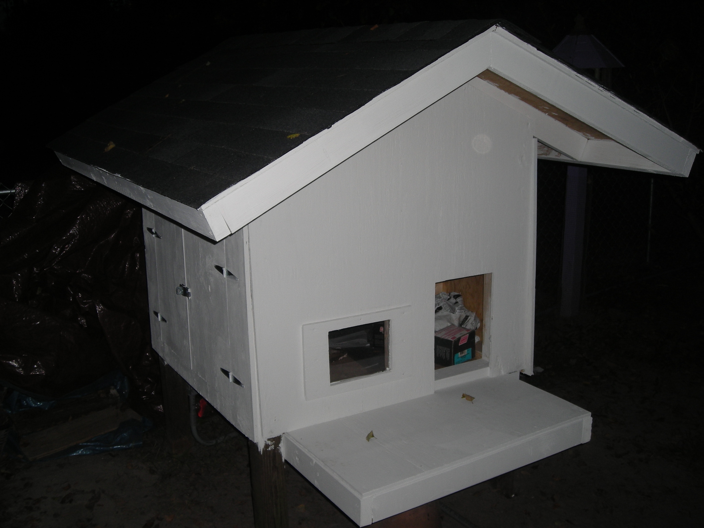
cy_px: 264
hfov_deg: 49.0
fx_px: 773
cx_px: 352
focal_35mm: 38
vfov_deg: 37.7
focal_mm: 6.3
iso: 70
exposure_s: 1/60
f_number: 3.2
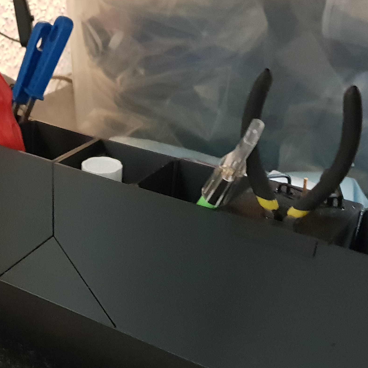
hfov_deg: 28.4
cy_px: 286
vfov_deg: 28.5
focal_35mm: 59
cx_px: 70
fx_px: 710
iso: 800
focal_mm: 4.3
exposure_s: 1/10
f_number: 1.5
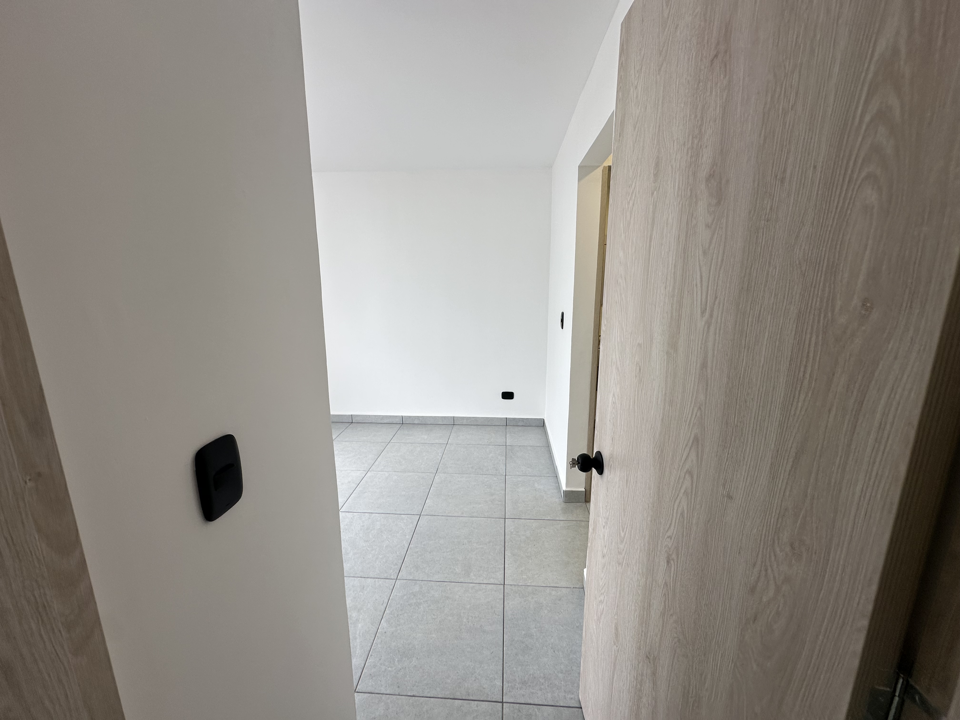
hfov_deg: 102.1
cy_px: 360
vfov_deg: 85.7
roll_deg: +0.2
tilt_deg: -10.7
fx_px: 388
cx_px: 480
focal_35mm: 14
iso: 50
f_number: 2.2
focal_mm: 2.22
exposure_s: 1/120
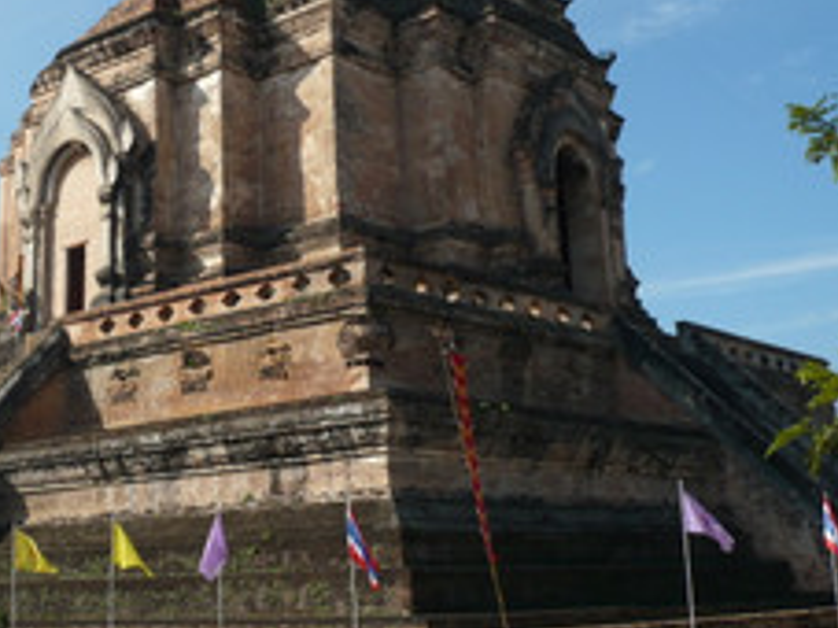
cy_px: 172
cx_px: 273
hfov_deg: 35.2
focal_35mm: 54
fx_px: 1307
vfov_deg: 26.7
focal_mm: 5.8
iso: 100
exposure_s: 1/250
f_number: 8
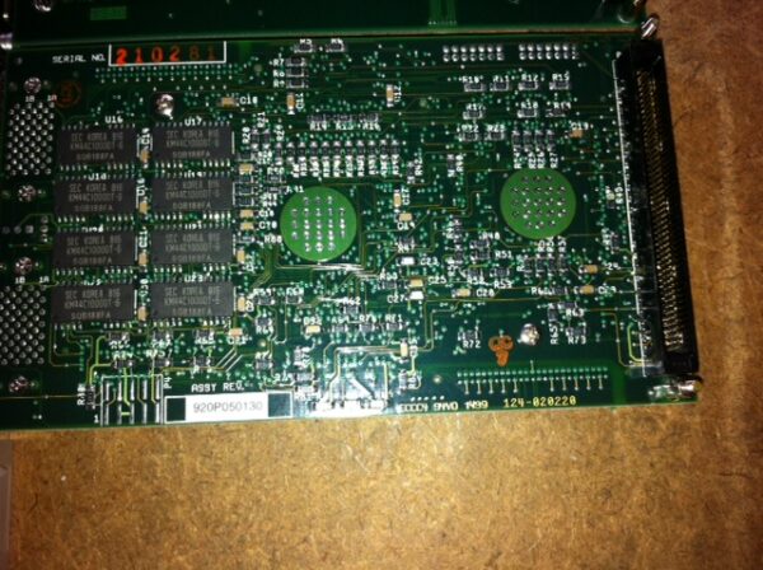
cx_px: 382
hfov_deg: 52.7
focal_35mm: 35
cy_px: 285
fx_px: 770
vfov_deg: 40.6
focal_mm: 3.85
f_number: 2.8
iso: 80
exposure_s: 1/42
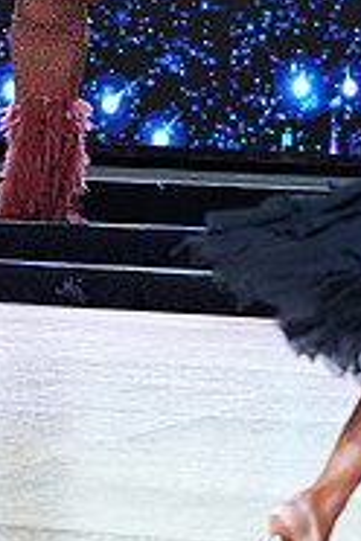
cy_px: -169
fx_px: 3745
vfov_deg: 8.2
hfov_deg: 5.5
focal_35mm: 249
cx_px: -167
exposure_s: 1/500
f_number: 4
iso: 2000
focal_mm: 80
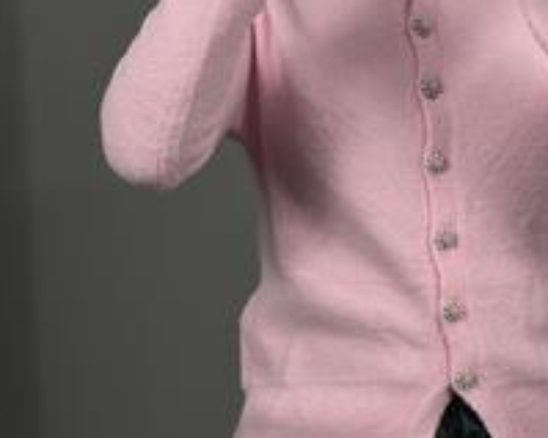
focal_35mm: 156
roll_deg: +3.8
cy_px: 142
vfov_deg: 9.9
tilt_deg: -20.4
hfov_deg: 12.3
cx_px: 386
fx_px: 2529
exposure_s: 1/100
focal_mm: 9
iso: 50
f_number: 2.8
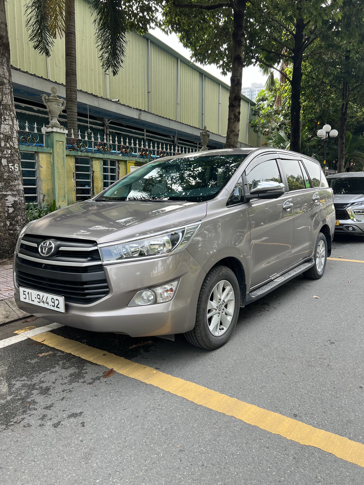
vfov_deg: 67.3
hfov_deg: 53.1
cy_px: 242
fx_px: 365
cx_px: 182
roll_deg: -0.4
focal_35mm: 26
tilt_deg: -8.0
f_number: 1.5
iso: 50
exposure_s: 1/536
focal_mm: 5.7
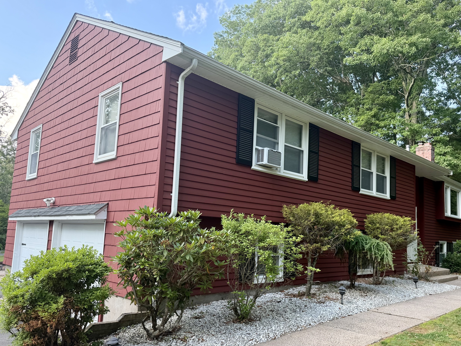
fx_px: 373
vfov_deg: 49.6
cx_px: 259
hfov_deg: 63.2
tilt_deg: +4.7
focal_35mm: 28
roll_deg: -2.2
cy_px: 193
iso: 80
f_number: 1.78
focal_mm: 6.76
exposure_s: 1/243
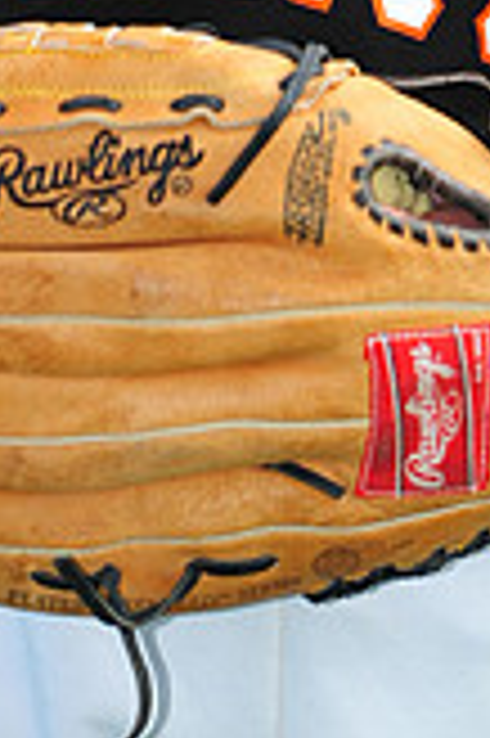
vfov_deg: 5.5
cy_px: -436
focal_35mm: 372
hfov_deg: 3.7
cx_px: 319
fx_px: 7610
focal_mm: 105
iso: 400
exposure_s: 1/1250
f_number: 4.5
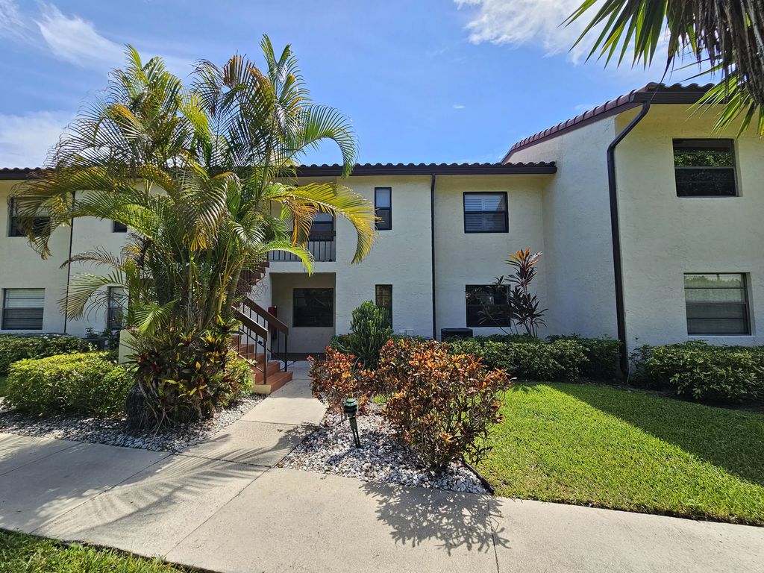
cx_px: 382
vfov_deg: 89.9
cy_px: 286
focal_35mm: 13
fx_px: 287
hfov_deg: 106.2
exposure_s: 1/820
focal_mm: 2.2
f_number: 2.2
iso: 50
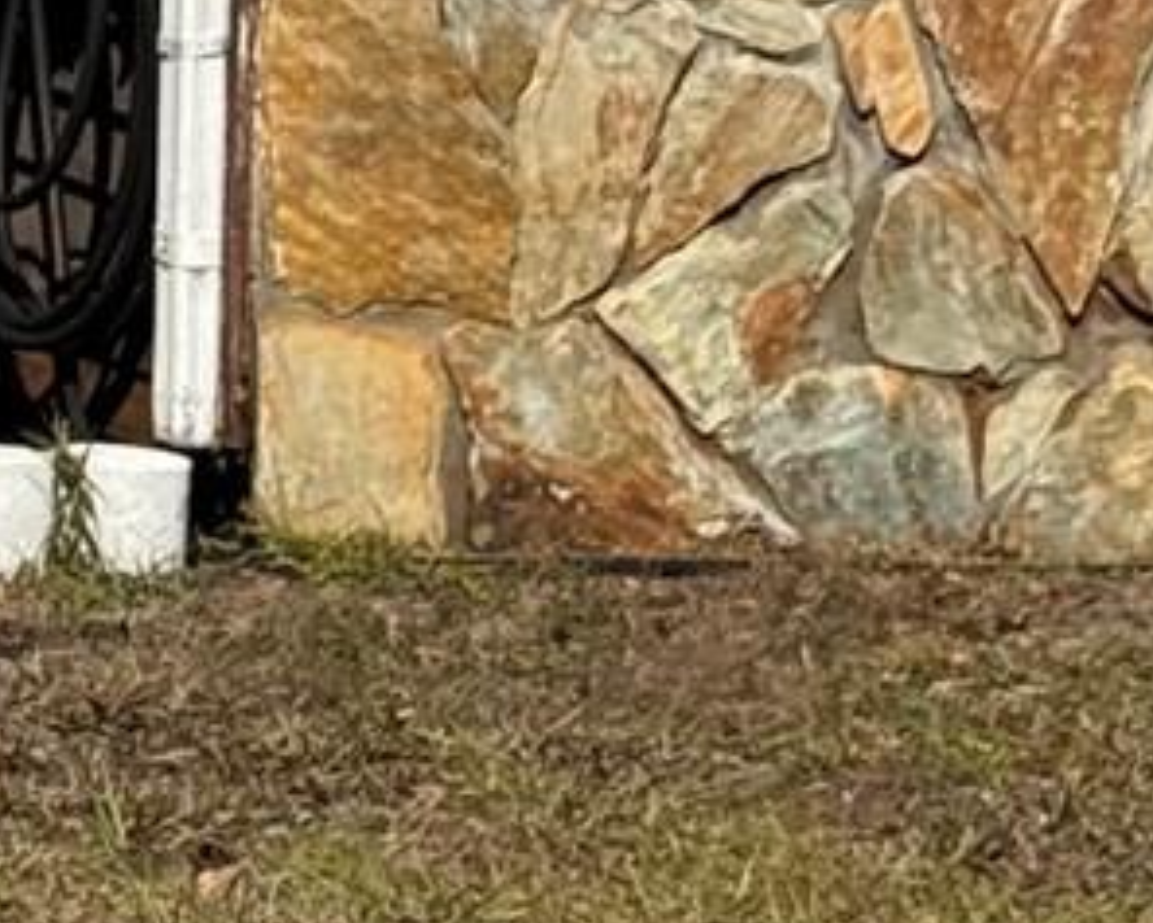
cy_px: -736
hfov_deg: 7.1
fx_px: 8636
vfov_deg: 6.0
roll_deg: +0.7
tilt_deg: -1.9
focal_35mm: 253
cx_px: -1733
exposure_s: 1/6410
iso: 64
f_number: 1.78
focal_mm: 6.76
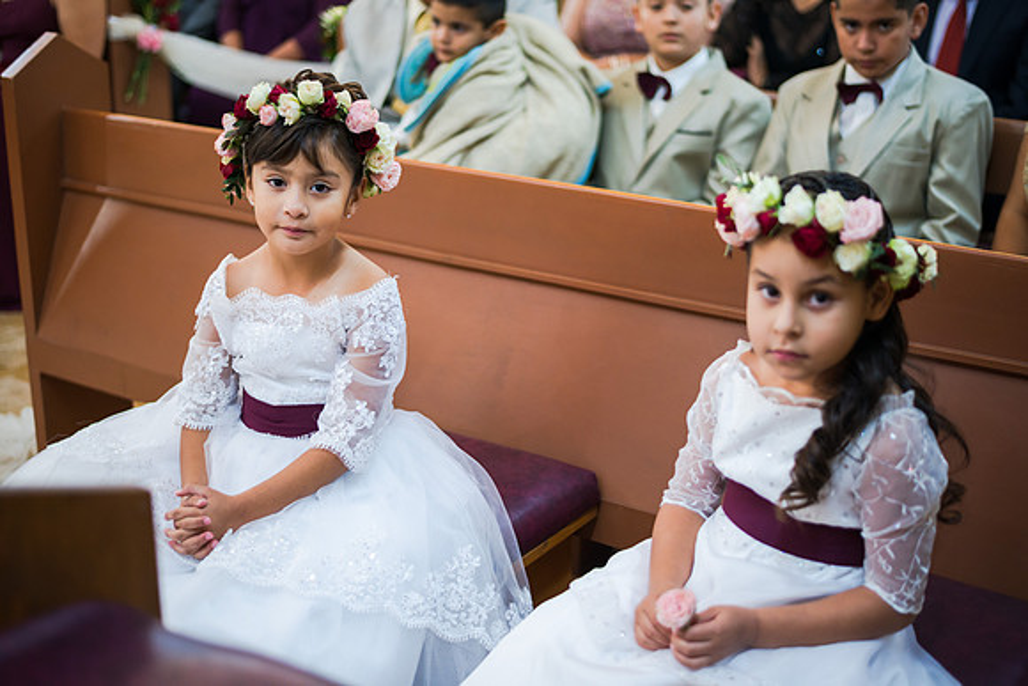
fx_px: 1428
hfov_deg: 39.6
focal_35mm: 50
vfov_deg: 27.0
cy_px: 343
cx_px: 514
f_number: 1.8
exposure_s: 1/200
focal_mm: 50
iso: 1000
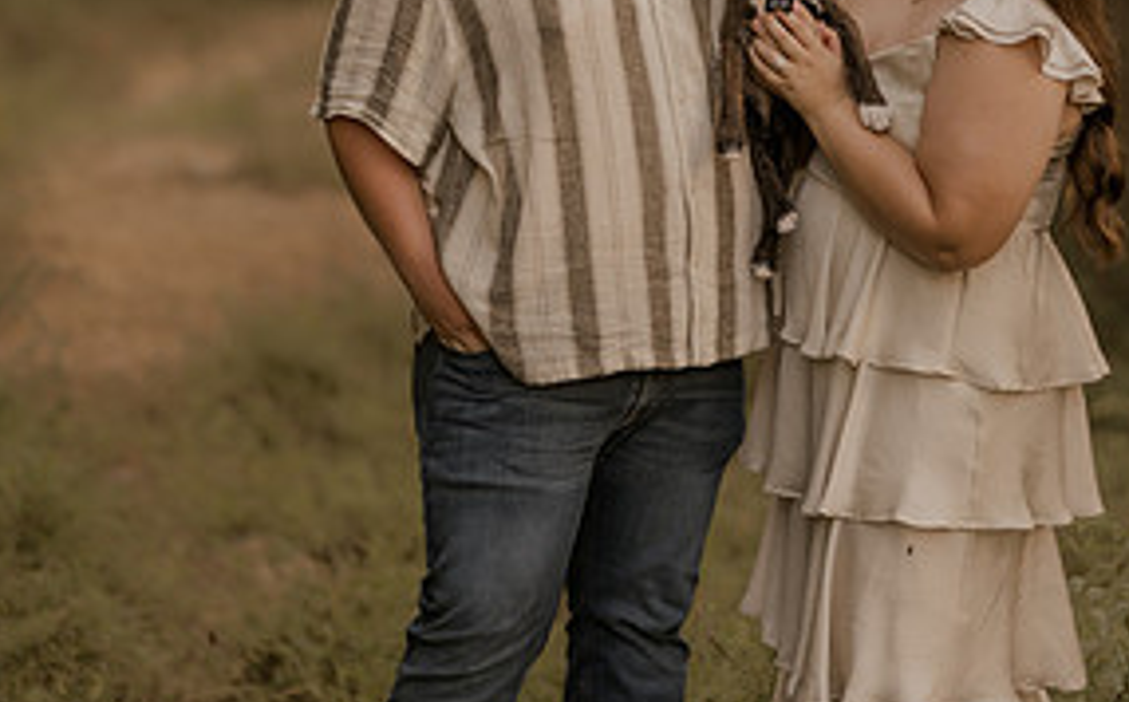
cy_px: 6
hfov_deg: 11.9
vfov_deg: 7.4
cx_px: 687
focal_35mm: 176
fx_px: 5409
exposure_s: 1/320
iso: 125
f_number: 1.4
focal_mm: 85
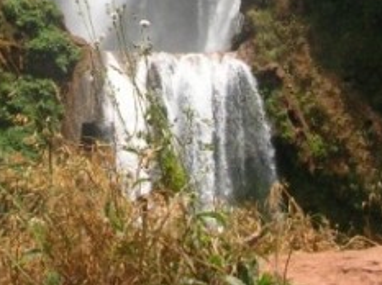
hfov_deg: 19.8
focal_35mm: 98
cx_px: 67
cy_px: -77
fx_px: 1080
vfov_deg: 14.5
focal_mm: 5.8
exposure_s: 1/340
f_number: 5.6
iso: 71
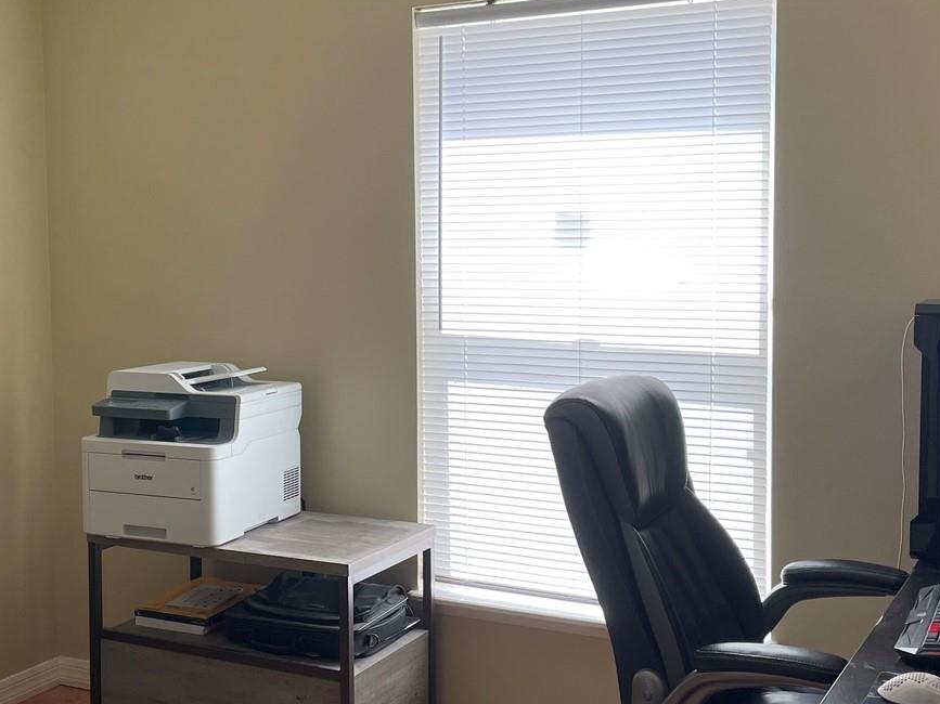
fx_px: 1303
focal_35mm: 48
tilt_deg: -4.8
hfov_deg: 39.4
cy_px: 331
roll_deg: +0.5
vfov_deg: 30.3
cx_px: 356
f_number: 1.6
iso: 80
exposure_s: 1/121
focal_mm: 4.2
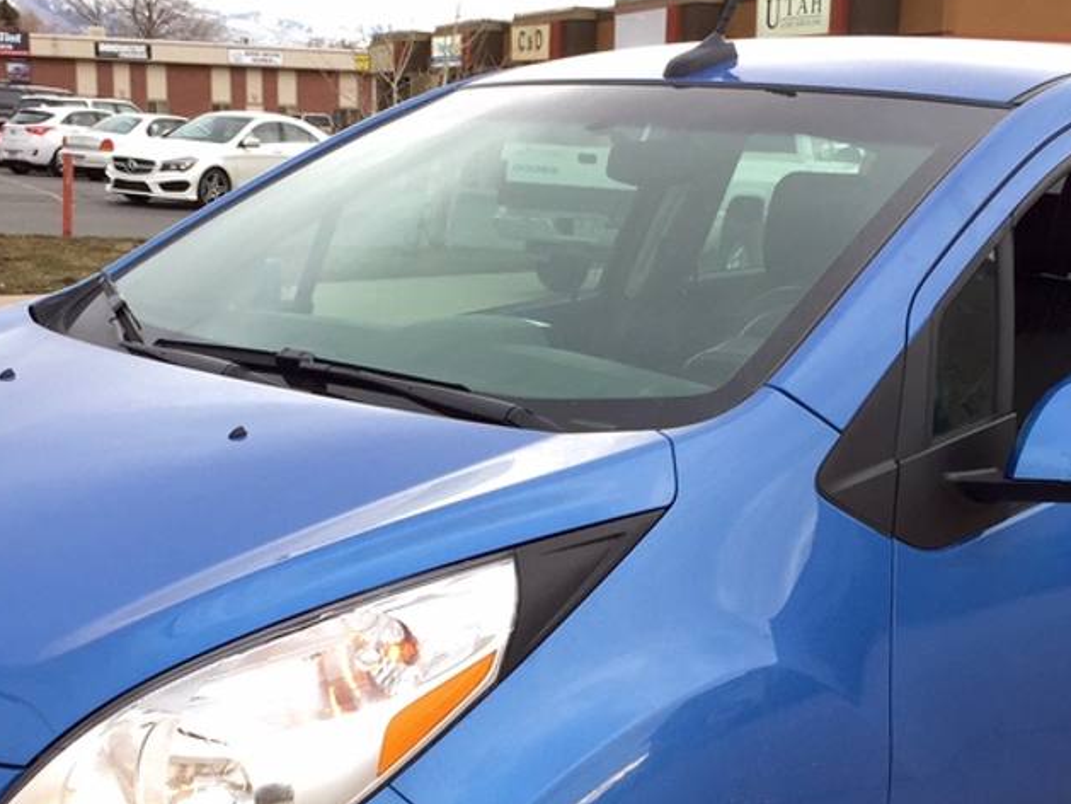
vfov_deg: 24.2
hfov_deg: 32.7
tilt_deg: -17.1
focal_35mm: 59
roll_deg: -2.4
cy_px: 709
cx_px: 526
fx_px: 1826
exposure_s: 1/120
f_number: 2.2
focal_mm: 4.15
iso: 40
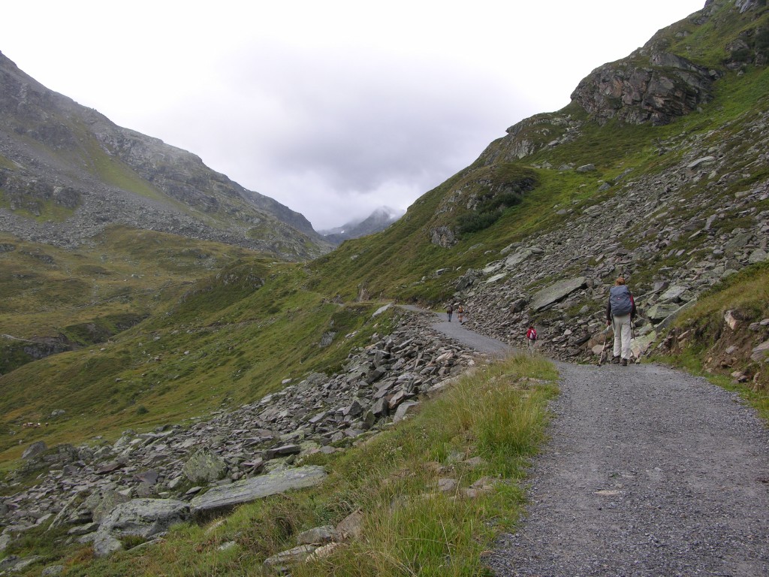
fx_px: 778
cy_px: 288
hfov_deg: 52.6
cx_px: 384
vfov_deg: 40.7
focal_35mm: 35
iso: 50
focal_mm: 8.9
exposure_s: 1/120
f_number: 5.6
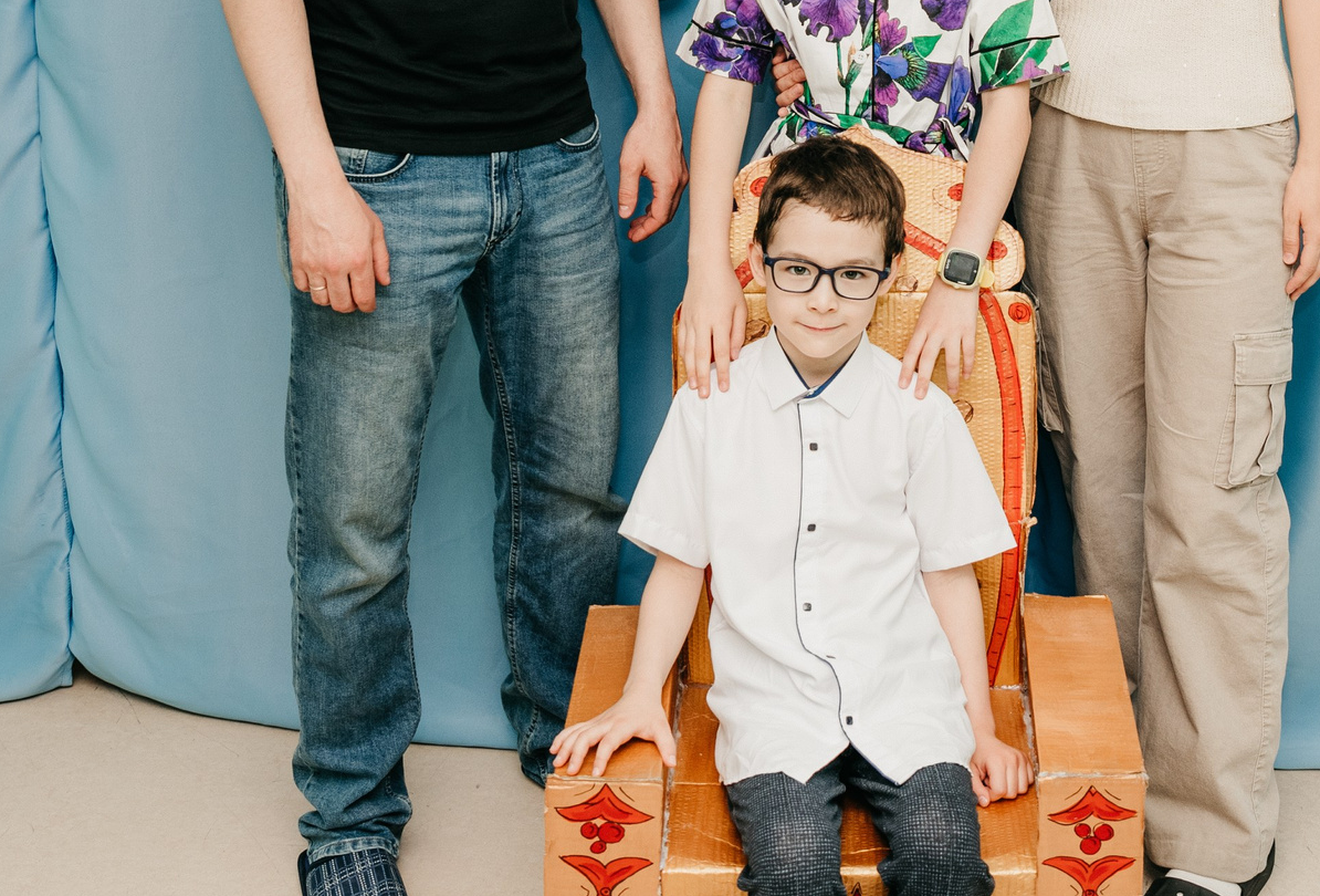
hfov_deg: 32.4
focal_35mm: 61
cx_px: 911
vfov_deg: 21.7
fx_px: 2249
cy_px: -10
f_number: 5
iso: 250
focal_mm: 27
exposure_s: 1/160
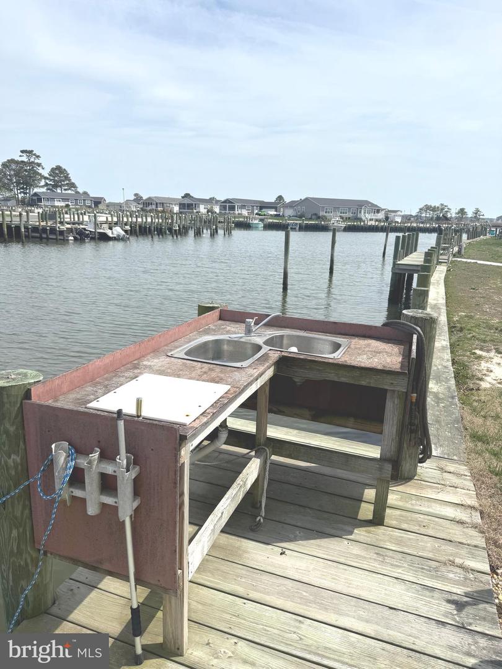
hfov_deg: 56.8
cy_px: 334
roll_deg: -2.4
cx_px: 251
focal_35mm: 24
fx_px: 464
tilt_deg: -12.6
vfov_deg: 71.6
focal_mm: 6.76
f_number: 1.78
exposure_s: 1/8130
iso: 80
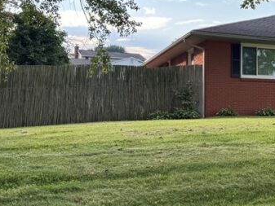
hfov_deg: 31.2
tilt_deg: +8.1
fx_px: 453
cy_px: 59
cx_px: 277
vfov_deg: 25.4
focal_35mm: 57
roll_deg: +0.4
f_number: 1.78
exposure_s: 1/394
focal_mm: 6.76
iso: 80
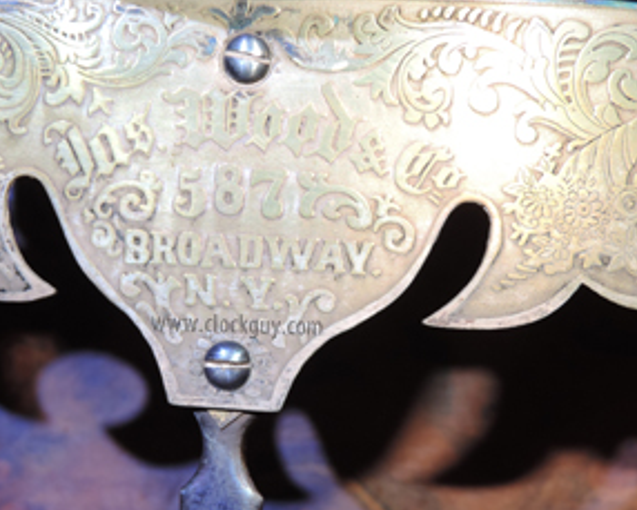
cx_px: 283
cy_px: 283
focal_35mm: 75
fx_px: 1414
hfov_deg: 25.4
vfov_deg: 20.4
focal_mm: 9.8
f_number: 3.7
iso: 200
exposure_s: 1/30
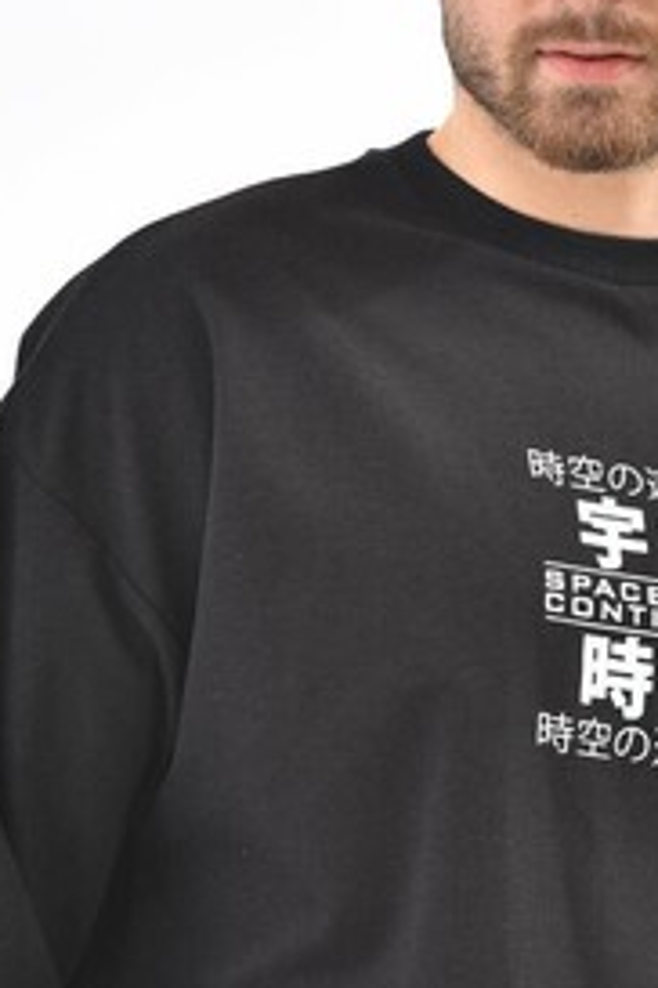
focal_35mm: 319
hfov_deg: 4.3
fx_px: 8745
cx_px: 539
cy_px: 749
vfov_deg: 6.5
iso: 100
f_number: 7.1
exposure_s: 1/160
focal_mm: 116
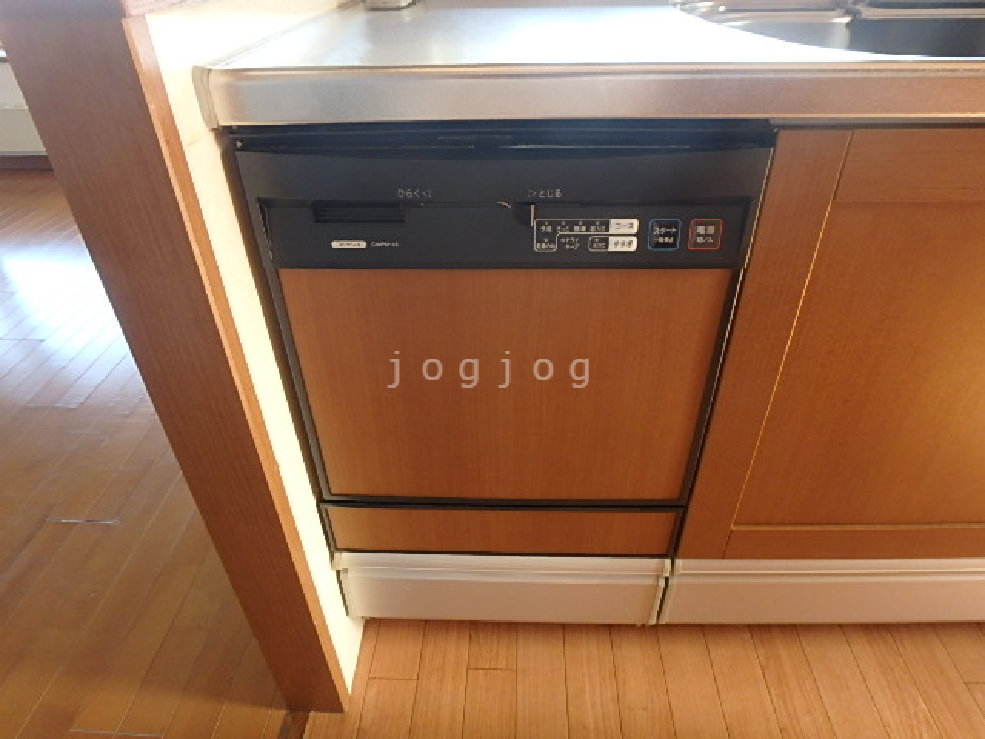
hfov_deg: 79.0
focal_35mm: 21
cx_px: 492
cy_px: 370
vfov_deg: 63.4
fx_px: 598
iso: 320
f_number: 3.5
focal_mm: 3.7
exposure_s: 1/30
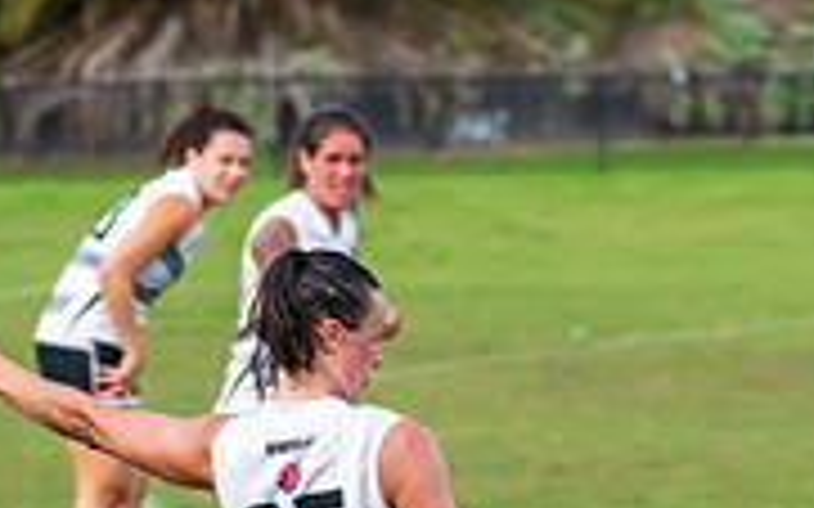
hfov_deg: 3.7
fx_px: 12575
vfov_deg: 2.3
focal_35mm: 567
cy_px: 695
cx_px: 501
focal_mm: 150
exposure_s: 1/1250
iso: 900
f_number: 5
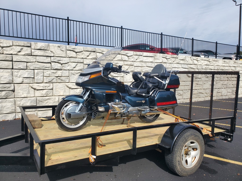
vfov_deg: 53.1
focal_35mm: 26
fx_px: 182
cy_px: 90
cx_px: 121
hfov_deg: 67.3
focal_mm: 4.3
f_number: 2.4
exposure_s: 1/1542
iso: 50
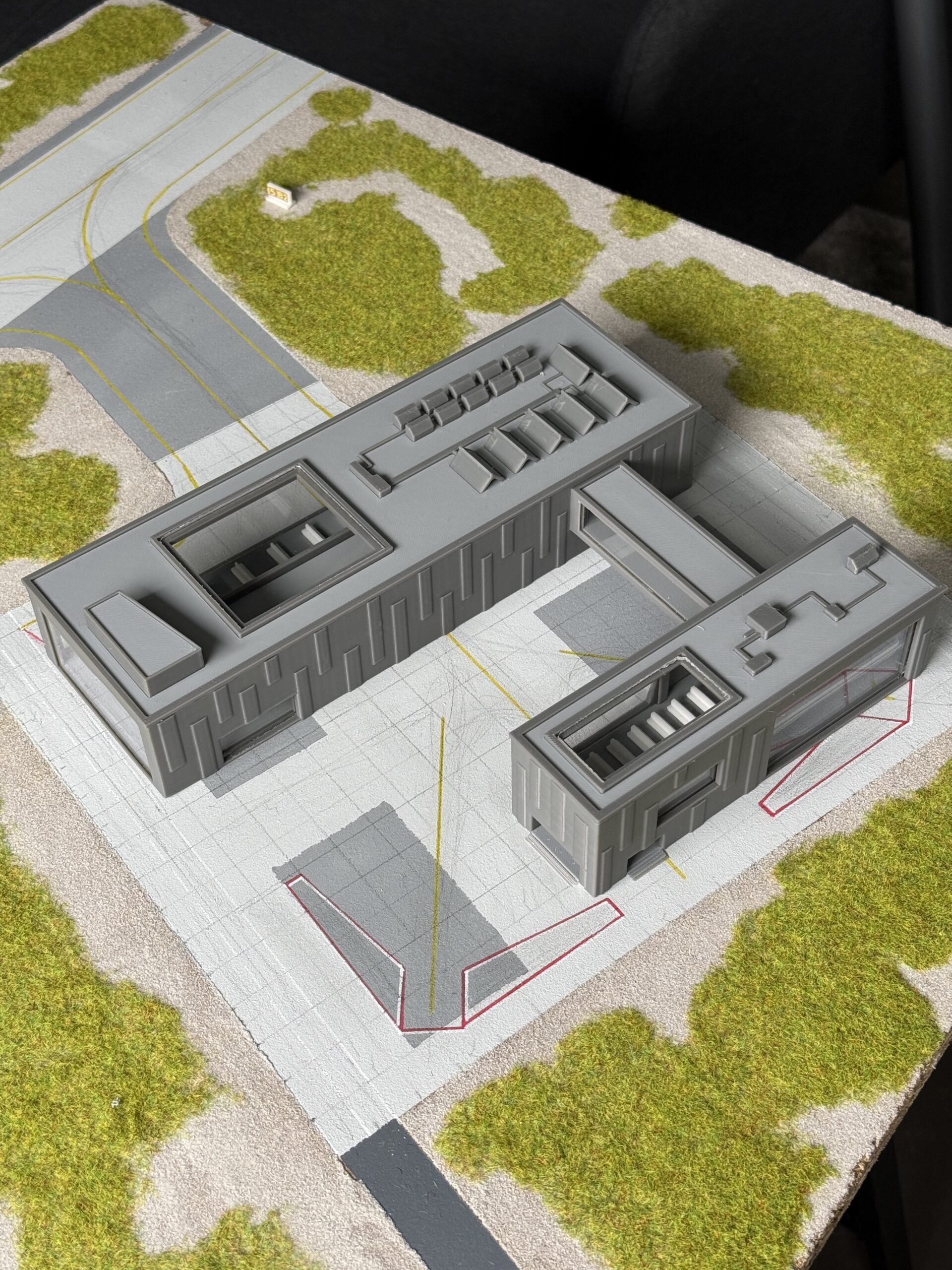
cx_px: 476
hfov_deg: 30.3
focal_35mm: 48
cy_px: 635
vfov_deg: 39.7
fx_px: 1760
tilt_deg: -48.6
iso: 100
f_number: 1.78
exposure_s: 1/74
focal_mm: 6.76
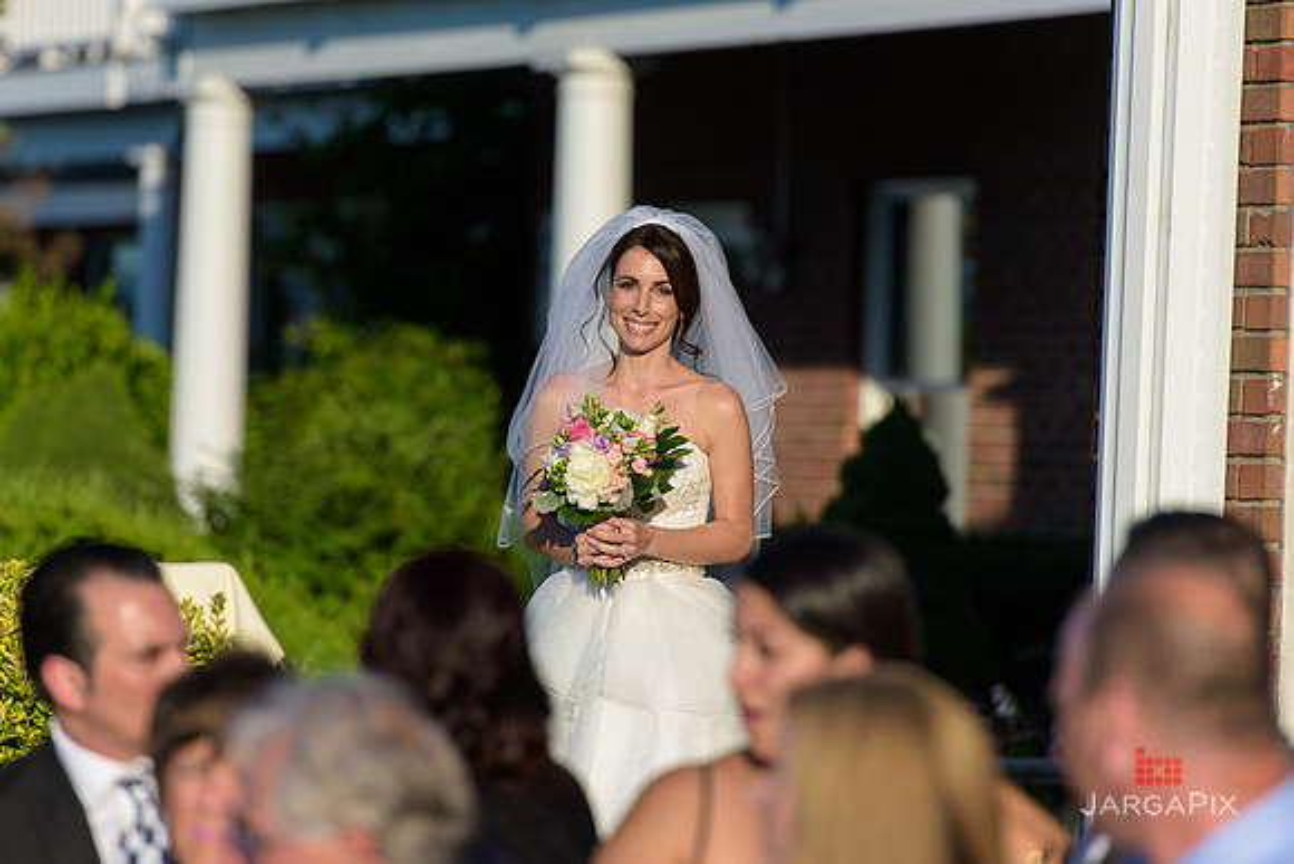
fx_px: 8490
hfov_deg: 8.7
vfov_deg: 5.8
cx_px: 620
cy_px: 354
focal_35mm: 236
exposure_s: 1/3200
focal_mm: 200
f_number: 3.5
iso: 200
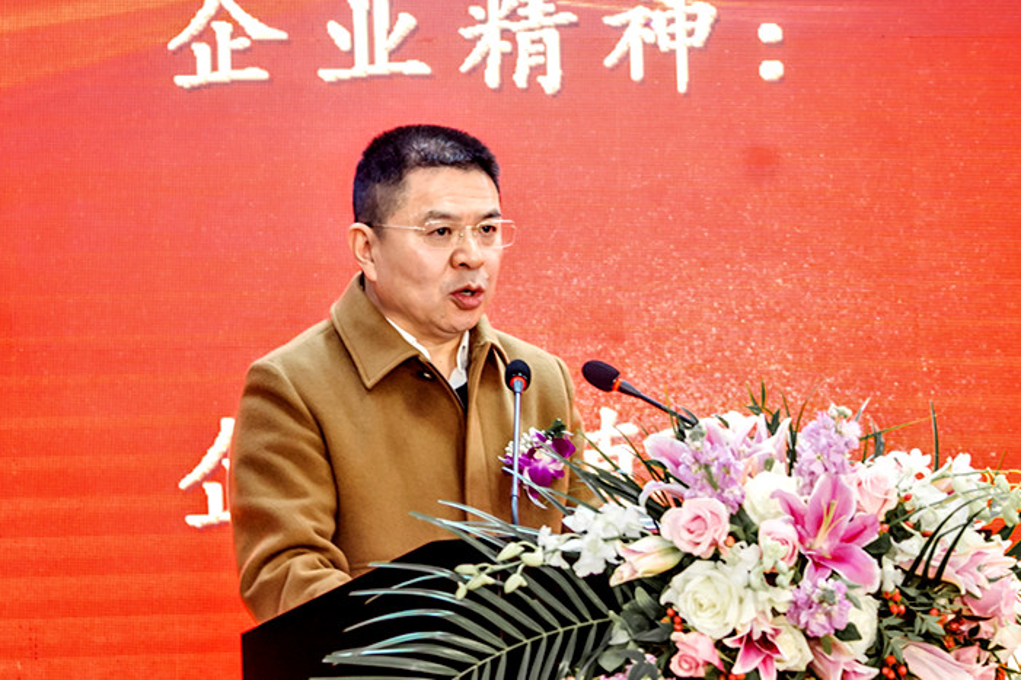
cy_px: 340
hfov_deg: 19.5
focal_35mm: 105
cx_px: 510
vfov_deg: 13.0
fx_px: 2977
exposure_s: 1/160
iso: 1250
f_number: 4
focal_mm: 70
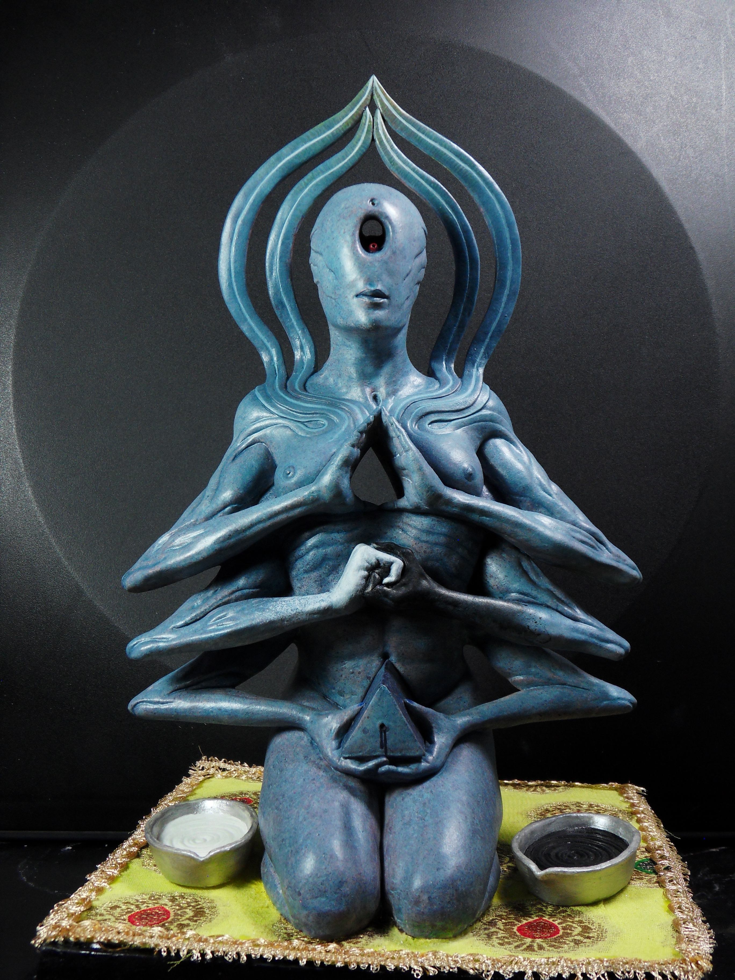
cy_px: 490
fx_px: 1019
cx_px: 368
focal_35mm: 36
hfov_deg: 39.7
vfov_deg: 51.4
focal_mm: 6.5
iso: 100
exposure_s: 1/90
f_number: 3.9
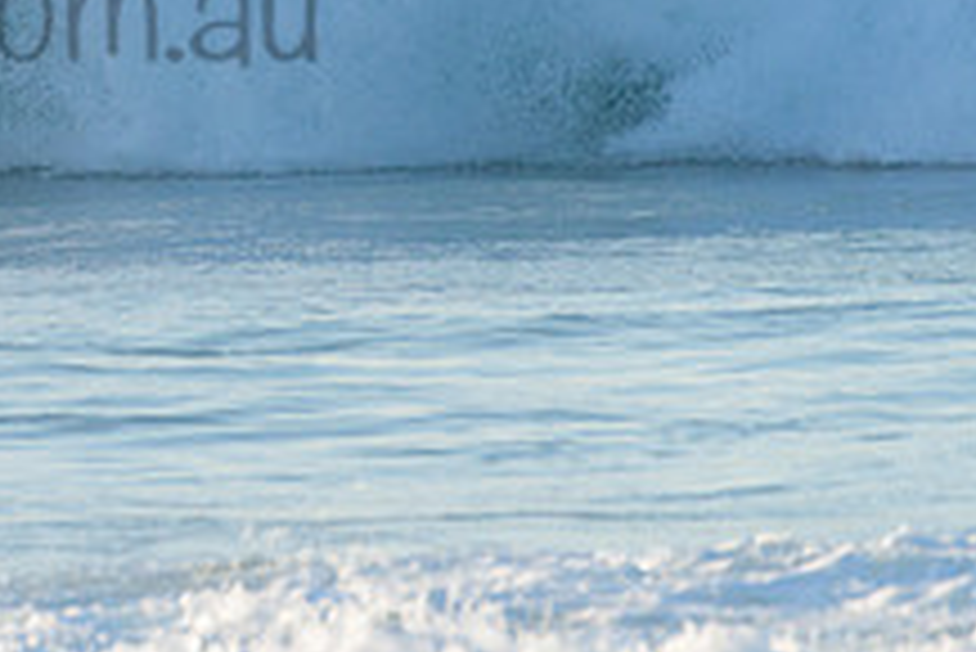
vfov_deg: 1.0
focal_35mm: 1335
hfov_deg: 1.5
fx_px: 36216
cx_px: -157
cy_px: -43
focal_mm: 500
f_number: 5.6
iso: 400
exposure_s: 1/2000
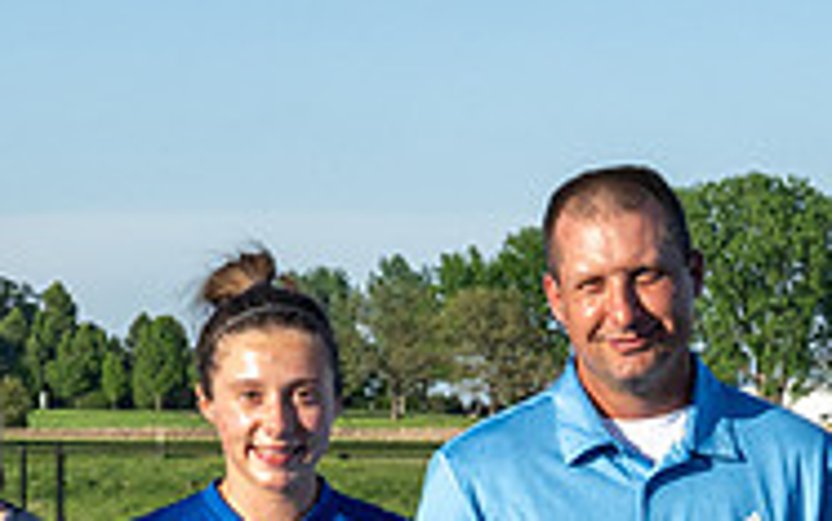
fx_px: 4922
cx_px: 221
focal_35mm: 217
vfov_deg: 6.0
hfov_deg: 9.6
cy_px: 499
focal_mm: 38
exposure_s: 1/250
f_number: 11
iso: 160
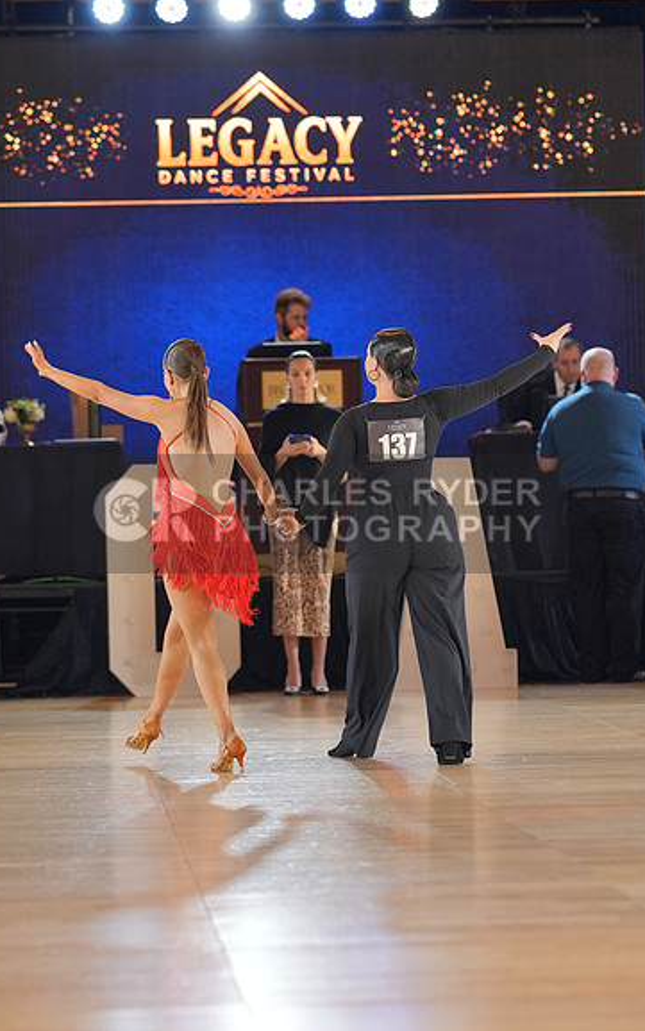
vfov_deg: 16.8
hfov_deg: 10.6
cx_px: 322
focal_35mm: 124
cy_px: 515
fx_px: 3485
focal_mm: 81
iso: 1250
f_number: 2
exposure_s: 1/500
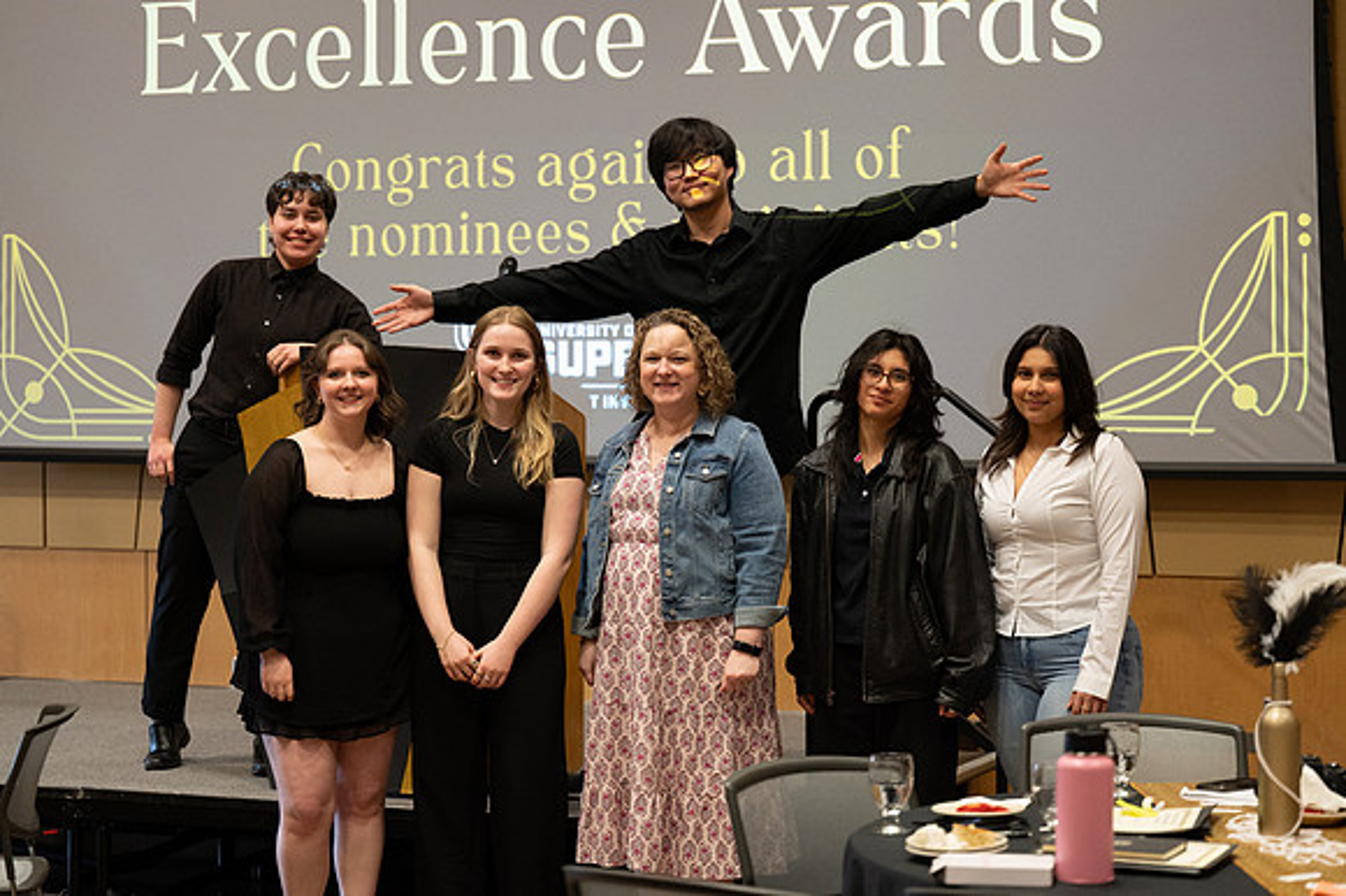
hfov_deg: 24.4
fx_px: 3108
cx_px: 673
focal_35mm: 83
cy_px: 448
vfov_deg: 16.4
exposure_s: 1/125
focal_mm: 83
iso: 3200
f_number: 2.8
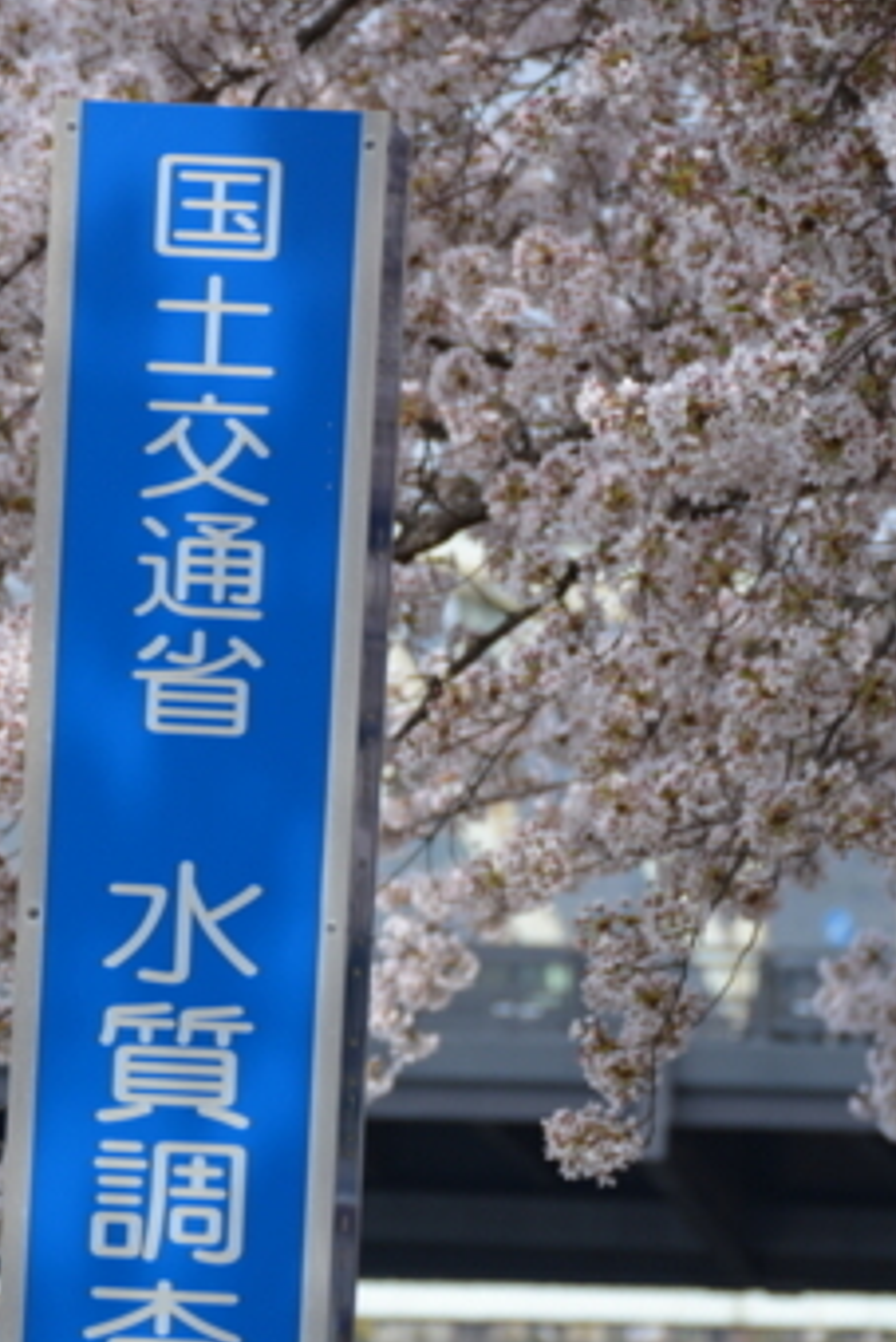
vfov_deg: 5.0
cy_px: 1054
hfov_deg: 3.4
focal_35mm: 410
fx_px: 15285
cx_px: 158
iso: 110
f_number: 6
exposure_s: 1/250
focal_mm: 155
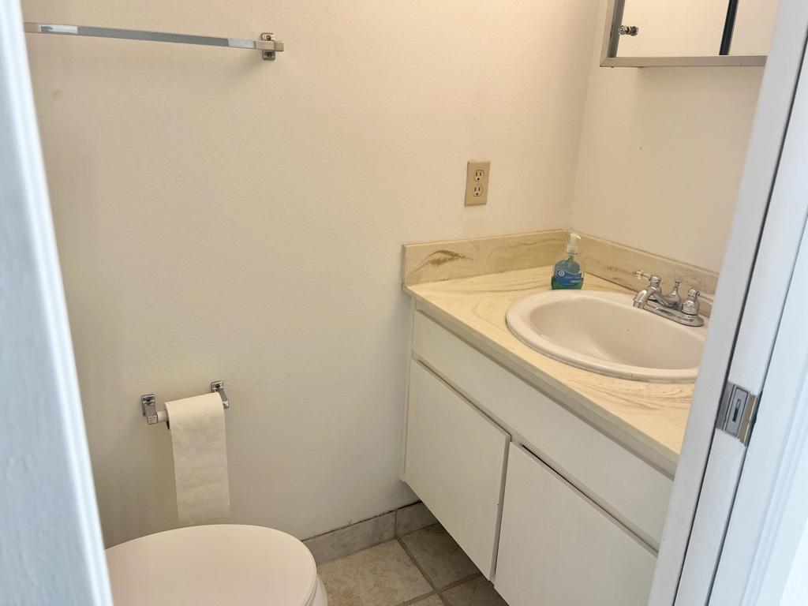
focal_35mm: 26
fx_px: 607
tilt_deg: -19.6
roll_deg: -3.0
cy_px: 303
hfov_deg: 67.3
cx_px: 404
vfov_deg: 53.1
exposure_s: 1/60
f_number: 1.5
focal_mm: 5.7
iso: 80
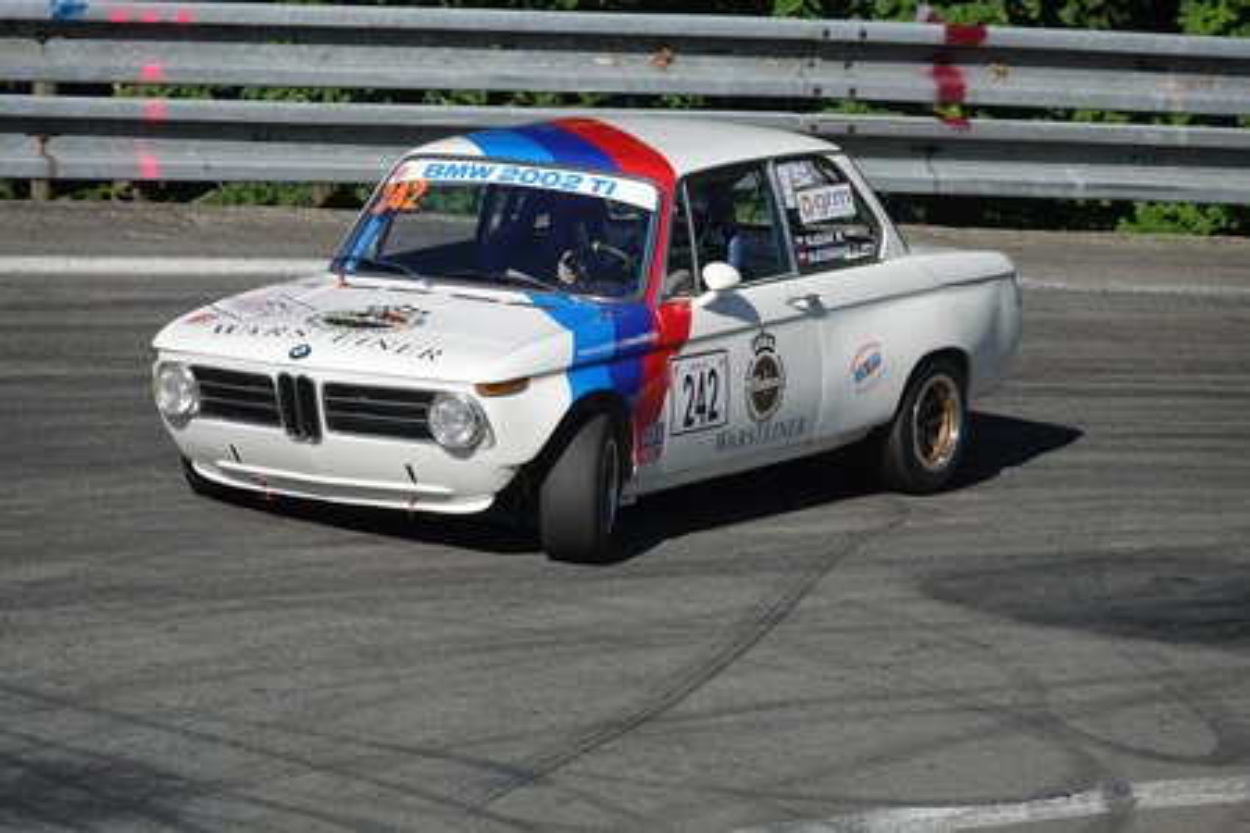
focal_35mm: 320
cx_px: 625
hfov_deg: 6.4
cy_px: 416
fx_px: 11110
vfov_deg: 4.3
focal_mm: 117.29
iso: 100
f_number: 5
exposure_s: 1/800
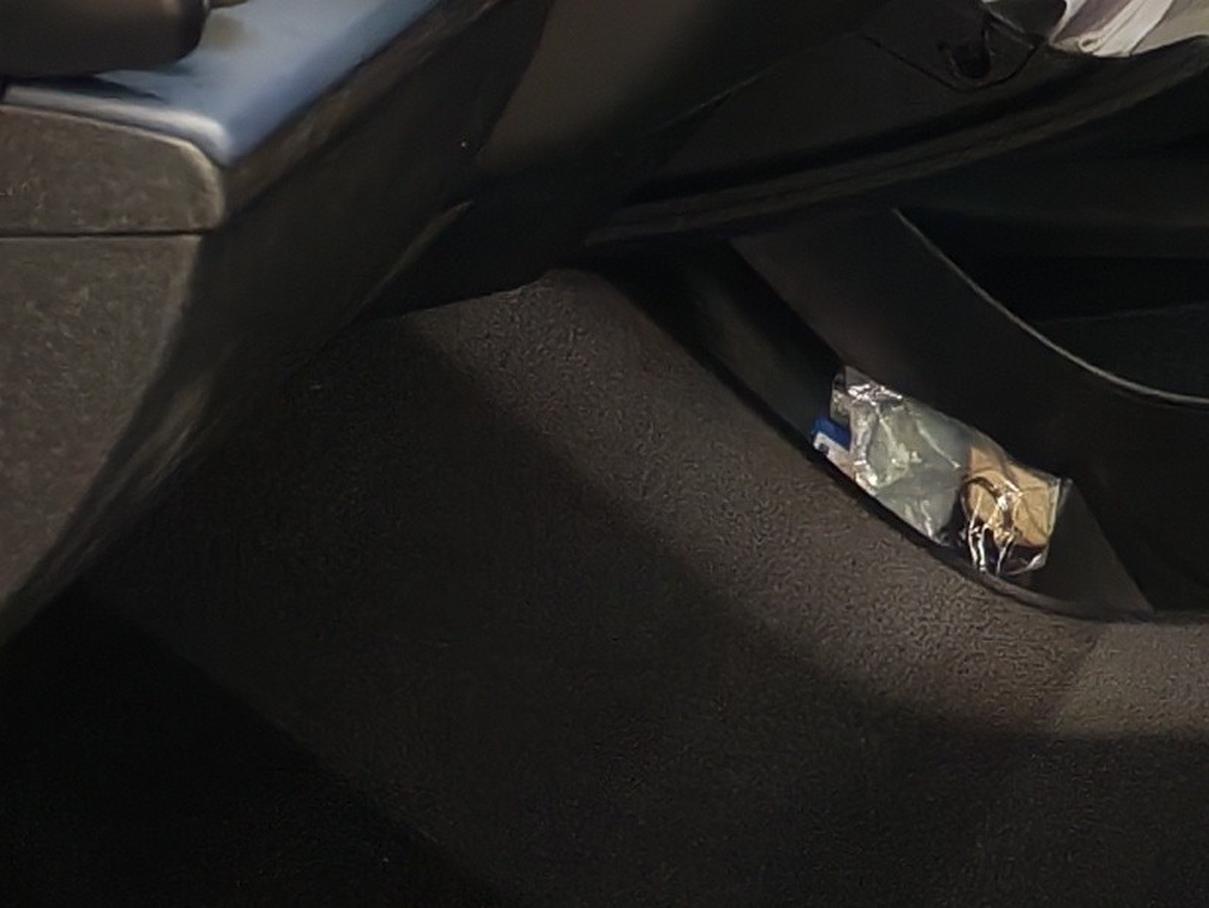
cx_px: 1874
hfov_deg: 11.7
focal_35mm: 161
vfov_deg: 9.1
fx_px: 5625
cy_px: -71
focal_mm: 6.12
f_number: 1.9
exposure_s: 1/100
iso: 1000
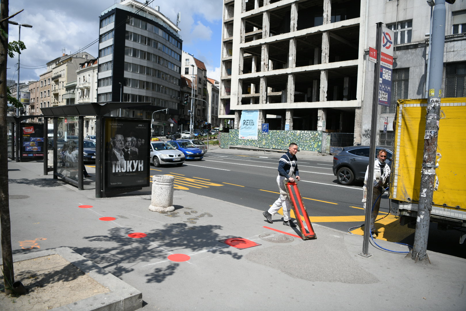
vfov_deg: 53.1
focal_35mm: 24
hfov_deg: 73.7
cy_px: 156
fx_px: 311
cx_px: 233
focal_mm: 24
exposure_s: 1/6400
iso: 250
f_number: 2.8
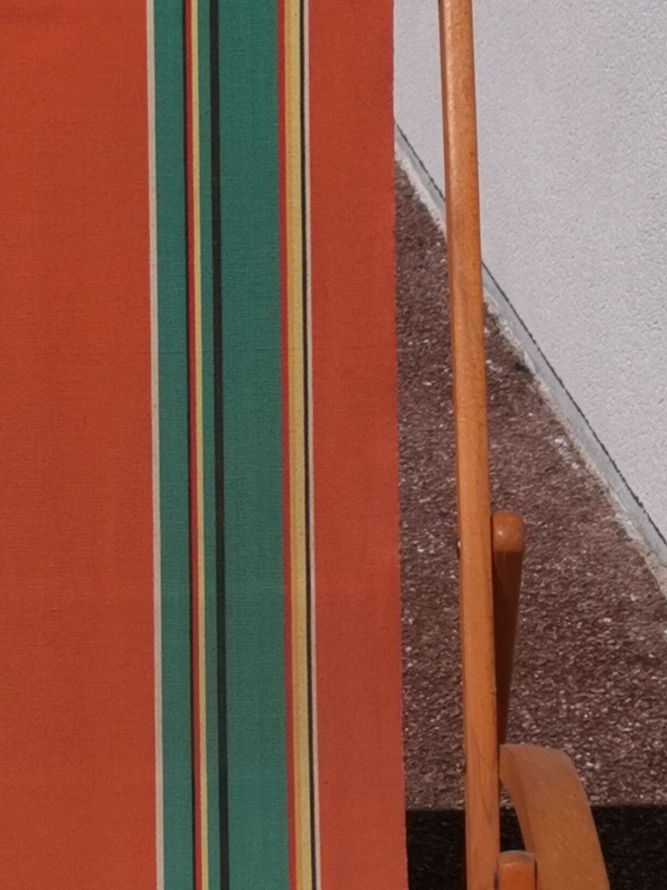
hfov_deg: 12.6
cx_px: 14
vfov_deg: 16.8
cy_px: 742
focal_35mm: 116
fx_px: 2981
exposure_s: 1/8696
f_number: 1.8
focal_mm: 5.58
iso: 50
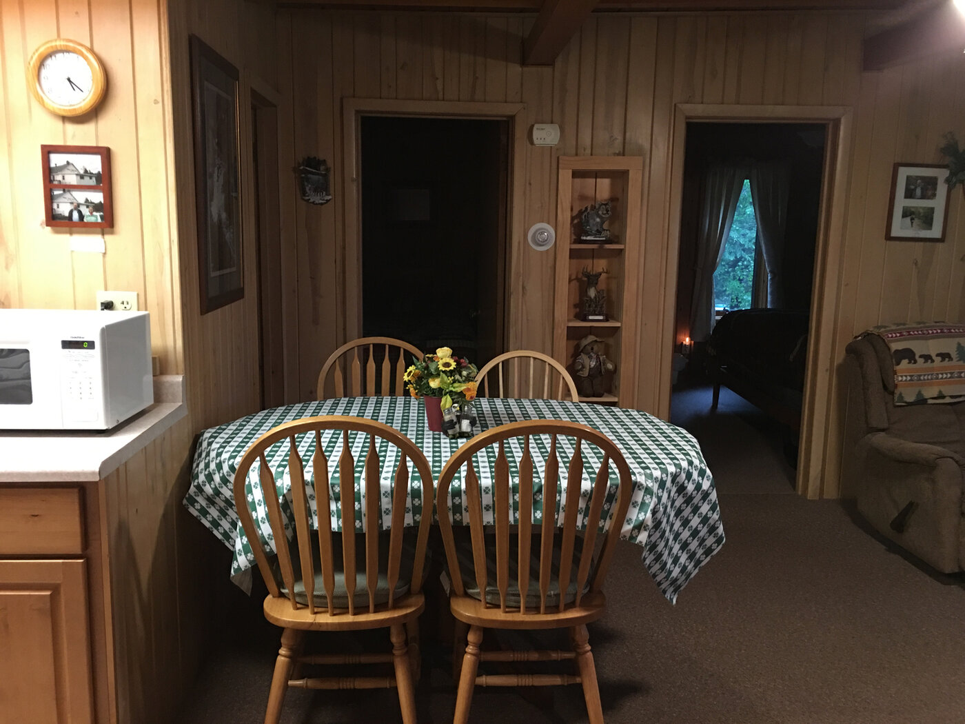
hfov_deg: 61.7
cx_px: 482
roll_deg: -0.4
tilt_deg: -8.9
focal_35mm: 29
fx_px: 808
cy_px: 362
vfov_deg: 48.2
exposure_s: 1/4
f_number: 2.2
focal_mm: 4.15
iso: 64
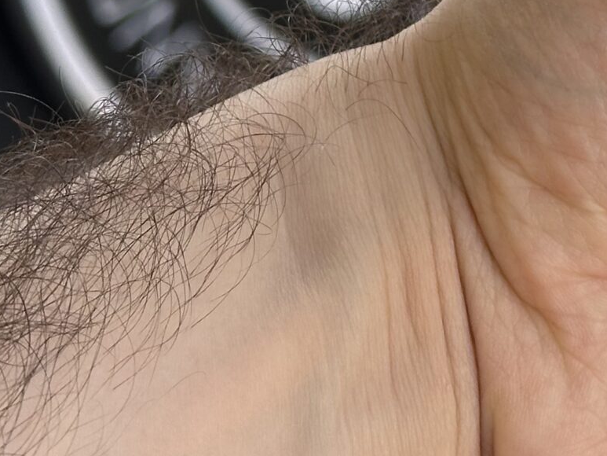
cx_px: 750
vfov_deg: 9.1
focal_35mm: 159
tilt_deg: -17.7
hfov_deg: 12.1
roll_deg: +2.9
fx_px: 2789
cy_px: -272
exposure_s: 1/549
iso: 64
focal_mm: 6.86
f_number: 1.78
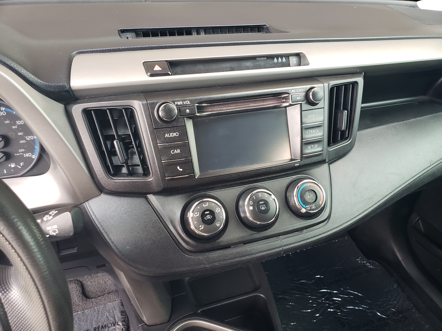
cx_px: 221
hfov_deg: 67.3
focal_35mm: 26
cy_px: 166
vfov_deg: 53.1
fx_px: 332
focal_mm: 4.3
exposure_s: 1/60
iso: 250
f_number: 2.4
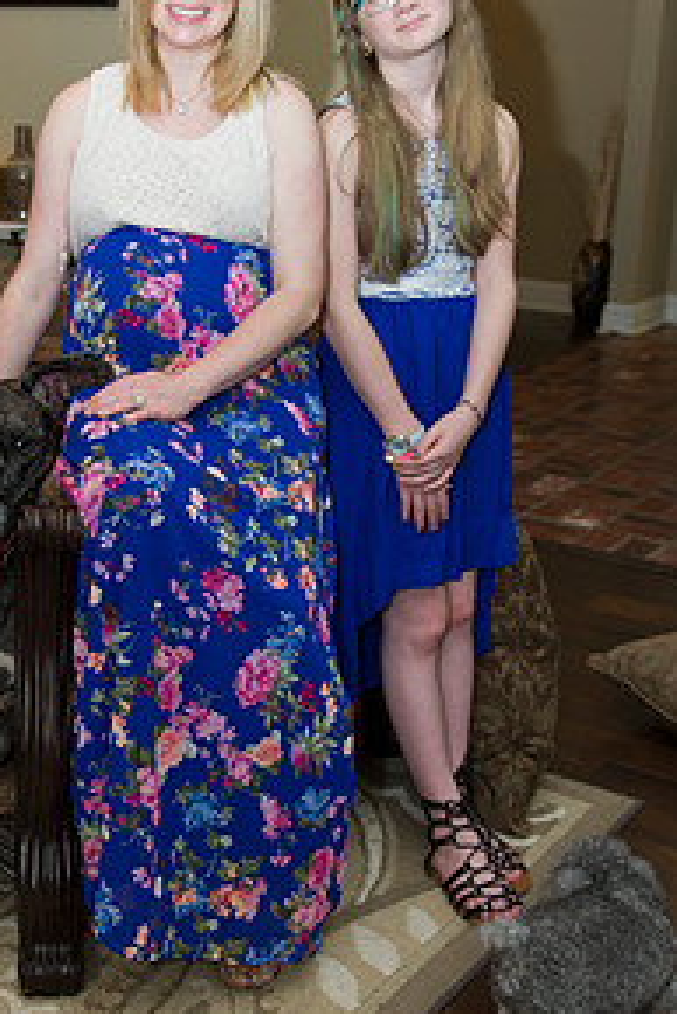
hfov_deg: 23.9
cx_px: 160
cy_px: 509
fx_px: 1578
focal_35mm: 56
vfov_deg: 35.6
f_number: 4
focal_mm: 36
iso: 1600
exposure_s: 1/160
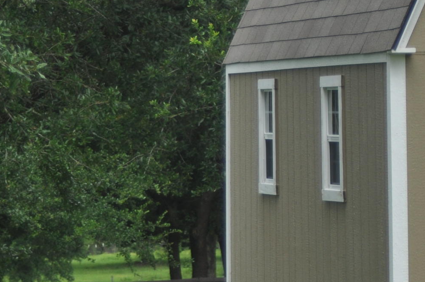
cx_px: 612
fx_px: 3631
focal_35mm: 308
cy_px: 170
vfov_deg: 4.4
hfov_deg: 6.6
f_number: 5.6
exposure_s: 1/500
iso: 200
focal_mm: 68
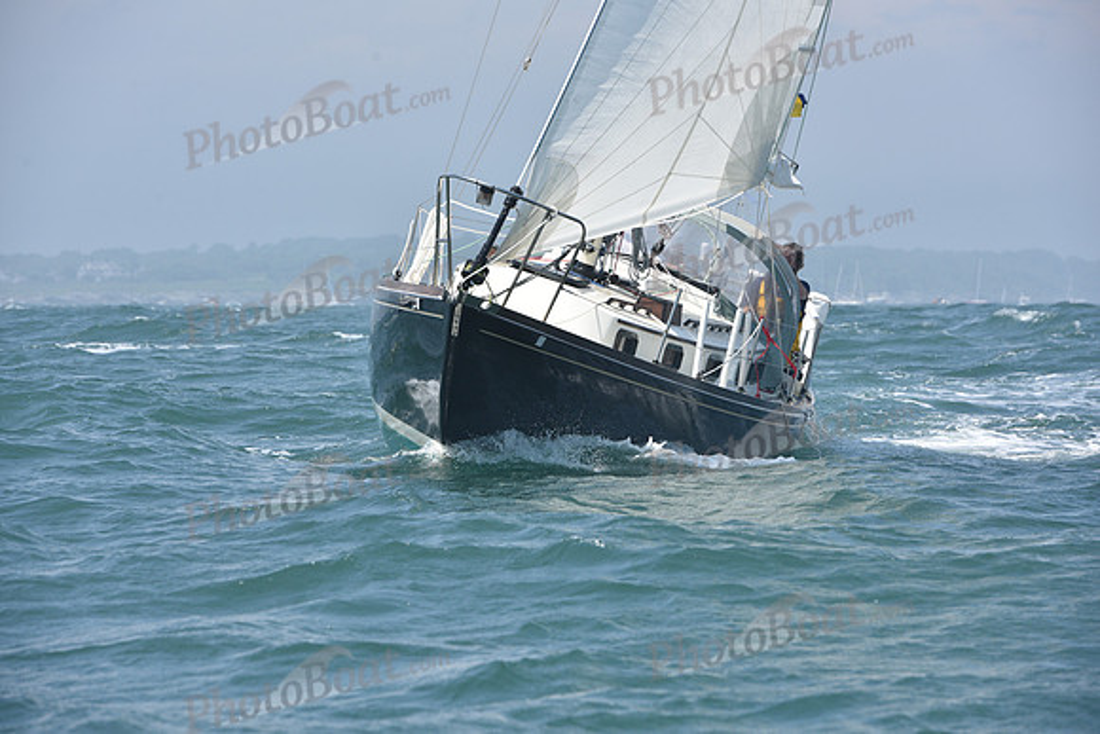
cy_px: 367
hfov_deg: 11.4
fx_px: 5501
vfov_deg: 7.6
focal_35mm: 180
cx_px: 550
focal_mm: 180
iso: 320
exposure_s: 1/1000
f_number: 9
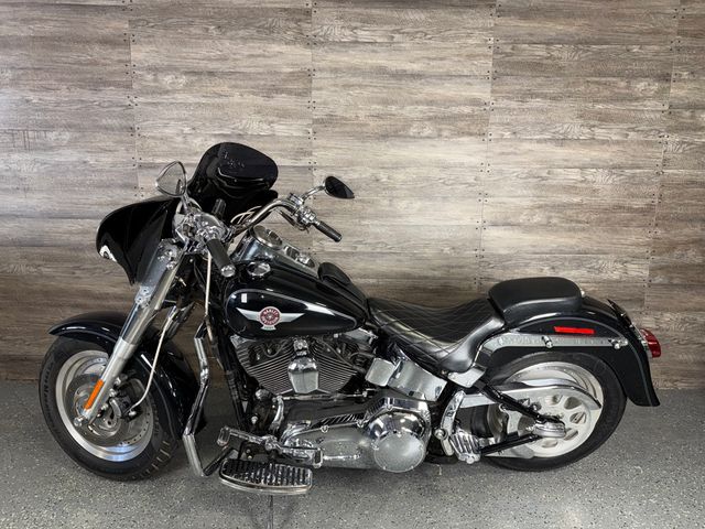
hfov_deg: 71.6
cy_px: 264
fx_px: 489
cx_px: 352
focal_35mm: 24
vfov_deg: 56.8
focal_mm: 6.76
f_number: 1.78
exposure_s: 1/26
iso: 80
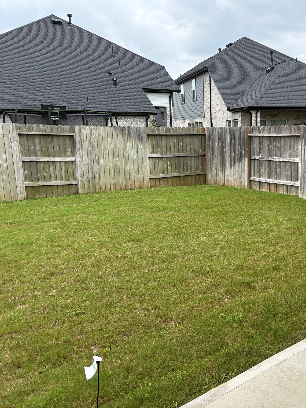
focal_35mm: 35
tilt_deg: -8.9
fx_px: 412
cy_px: 205
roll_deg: +1.2
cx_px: 255
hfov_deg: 38.8
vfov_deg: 52.6
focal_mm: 5.96
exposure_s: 1/1901
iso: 50
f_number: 1.6
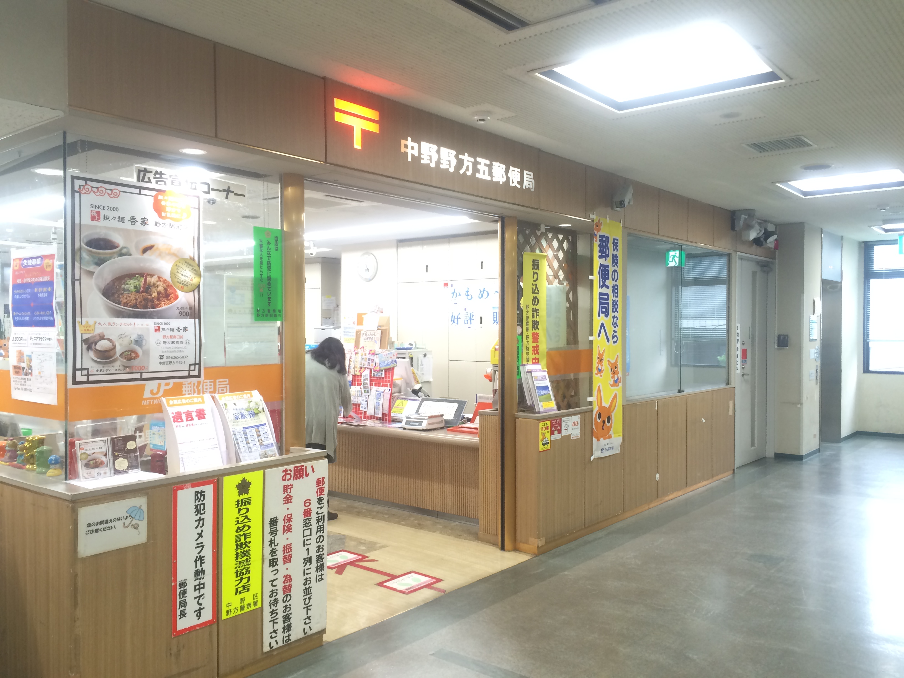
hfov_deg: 61.7
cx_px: 452
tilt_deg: -2.0
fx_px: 757
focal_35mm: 29
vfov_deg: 48.2
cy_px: 339
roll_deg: +1.0
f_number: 2.2
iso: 100
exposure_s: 1/30
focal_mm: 4.15
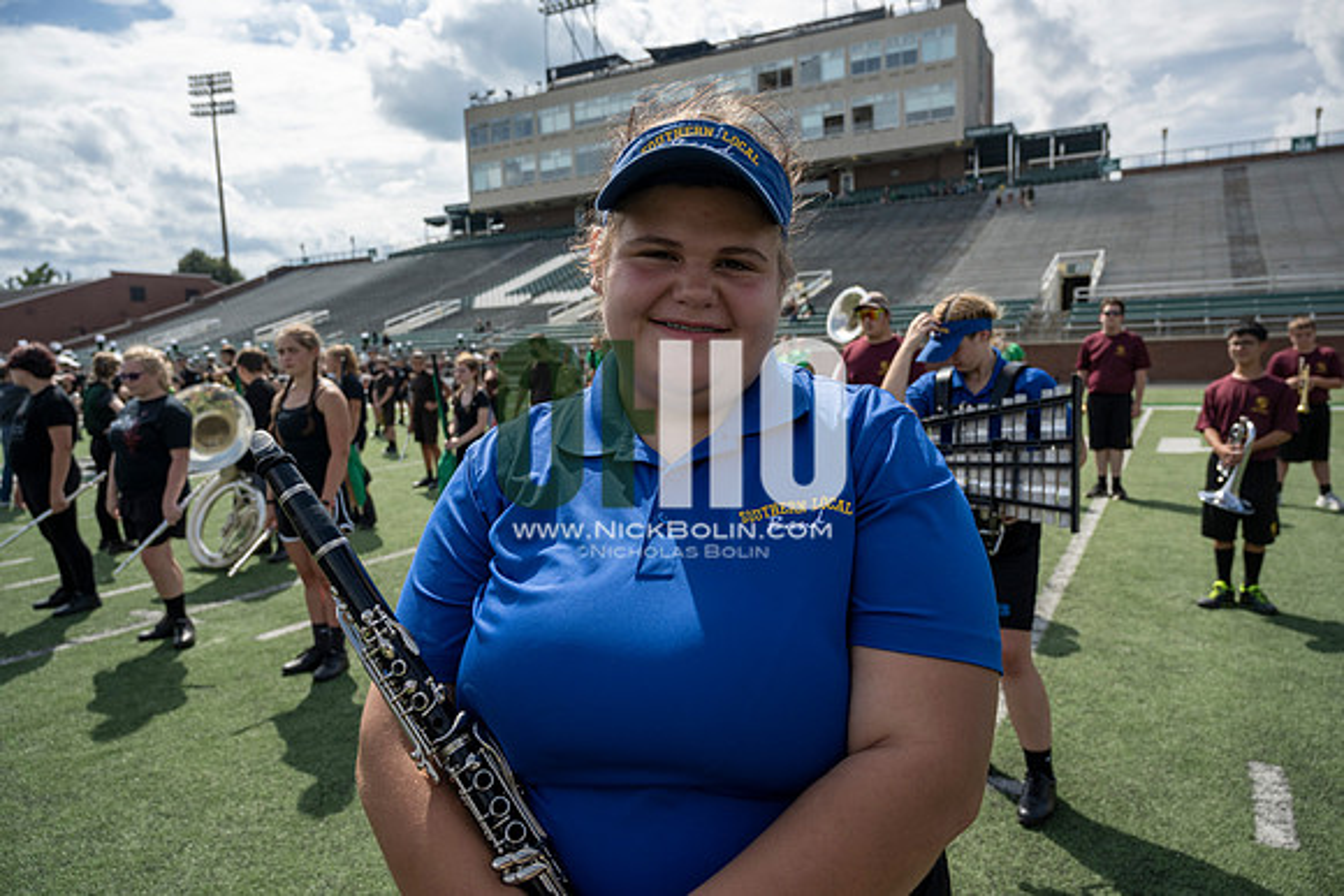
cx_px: 672
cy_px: 448
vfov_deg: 53.2
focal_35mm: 24
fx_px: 896
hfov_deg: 73.7
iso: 200
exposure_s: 1/1600
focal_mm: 24
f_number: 5
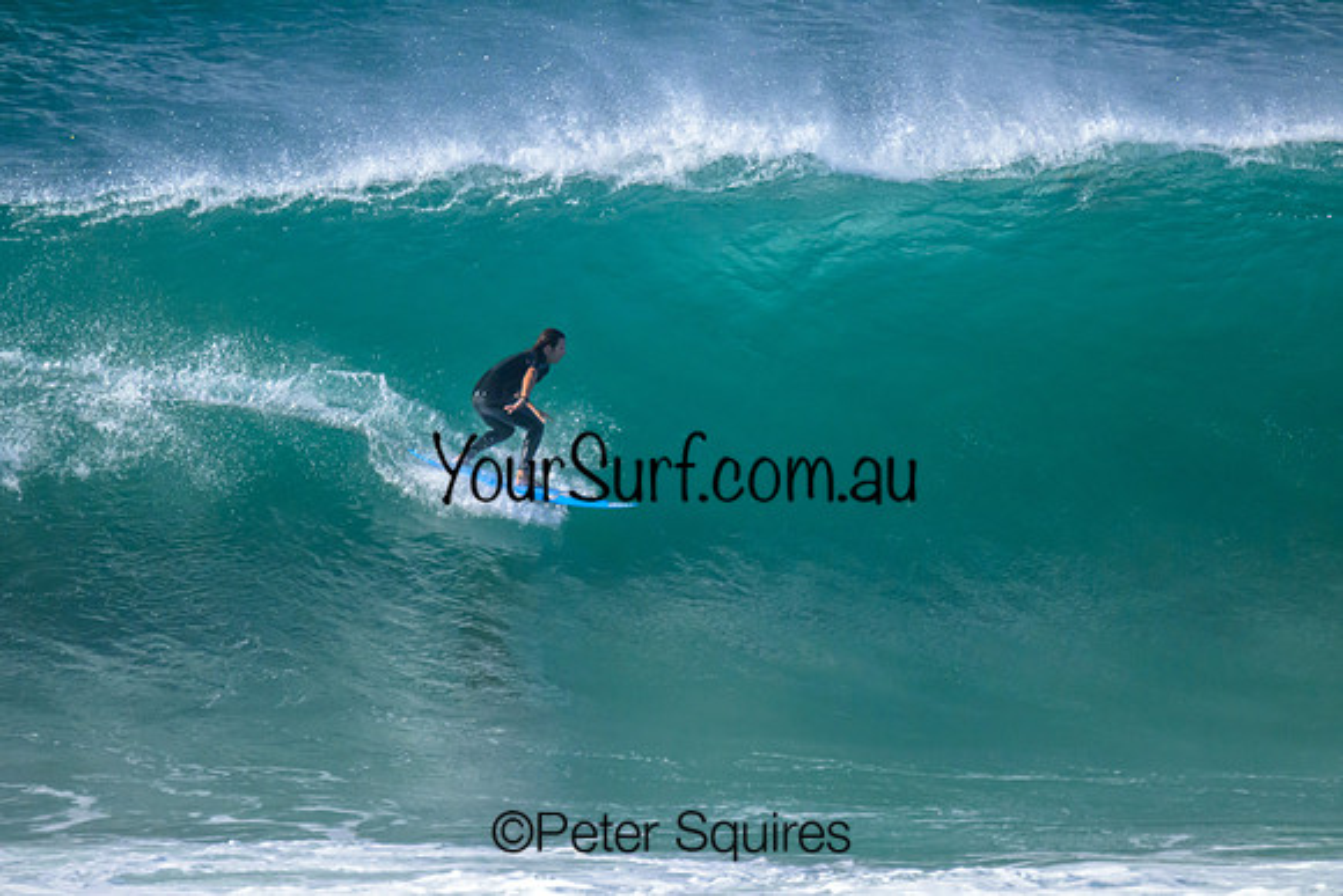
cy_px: 448
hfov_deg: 2.6
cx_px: 672
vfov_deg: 1.7
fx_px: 29850
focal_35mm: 800
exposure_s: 1/2500
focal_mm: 800
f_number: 11
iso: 8000
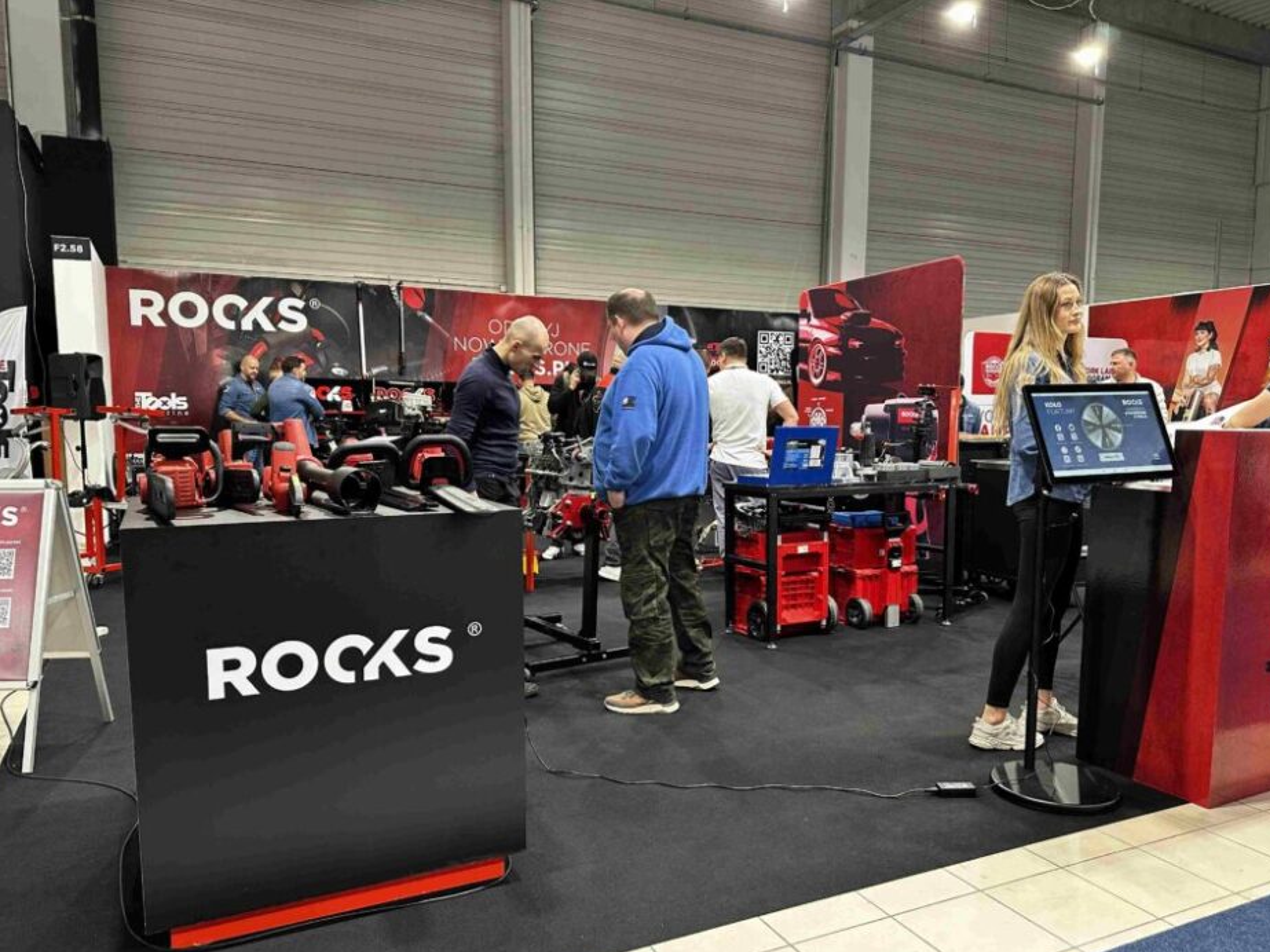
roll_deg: -0.3
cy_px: 515
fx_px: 954
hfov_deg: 67.3
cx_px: 655
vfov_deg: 53.0
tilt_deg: -5.0
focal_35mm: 26
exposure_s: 1/50
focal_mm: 6.86
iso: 200
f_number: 1.78
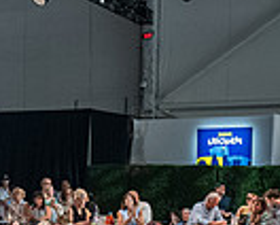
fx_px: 855
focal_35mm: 103
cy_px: 241
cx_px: -138
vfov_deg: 14.7
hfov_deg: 16.9
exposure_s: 1/320
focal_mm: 24
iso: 8000
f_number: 4.5
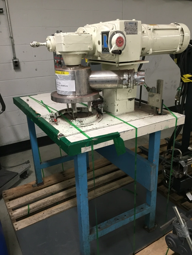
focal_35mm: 29
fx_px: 214
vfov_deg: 61.6
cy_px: 128
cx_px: 96
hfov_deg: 48.3
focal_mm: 4.15
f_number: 2.2
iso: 160
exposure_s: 1/33
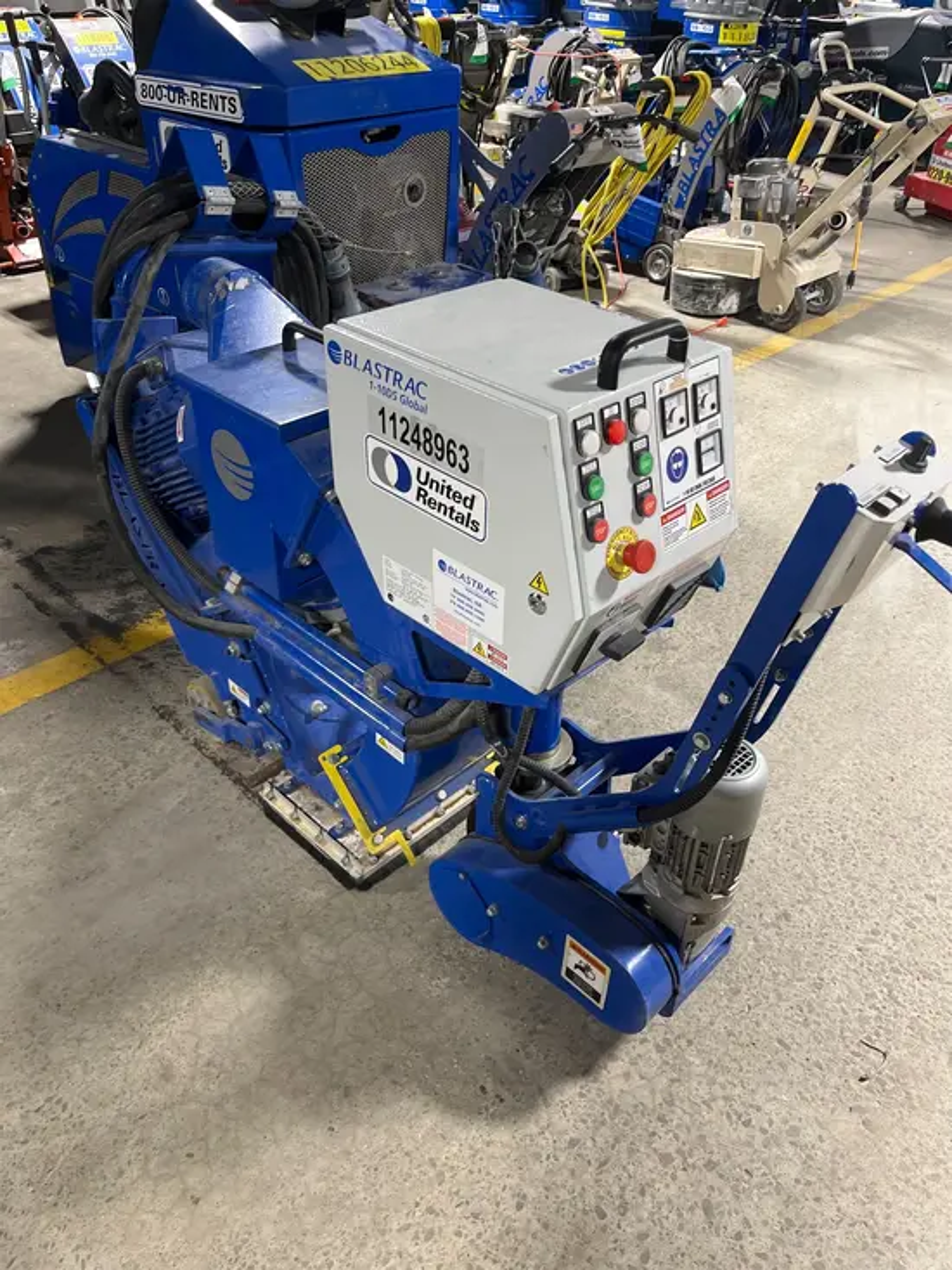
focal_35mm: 26
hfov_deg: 53.1
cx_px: 476
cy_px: 635
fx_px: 953
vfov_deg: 67.3
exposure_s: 1/71
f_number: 1.6
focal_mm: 5.1
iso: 125
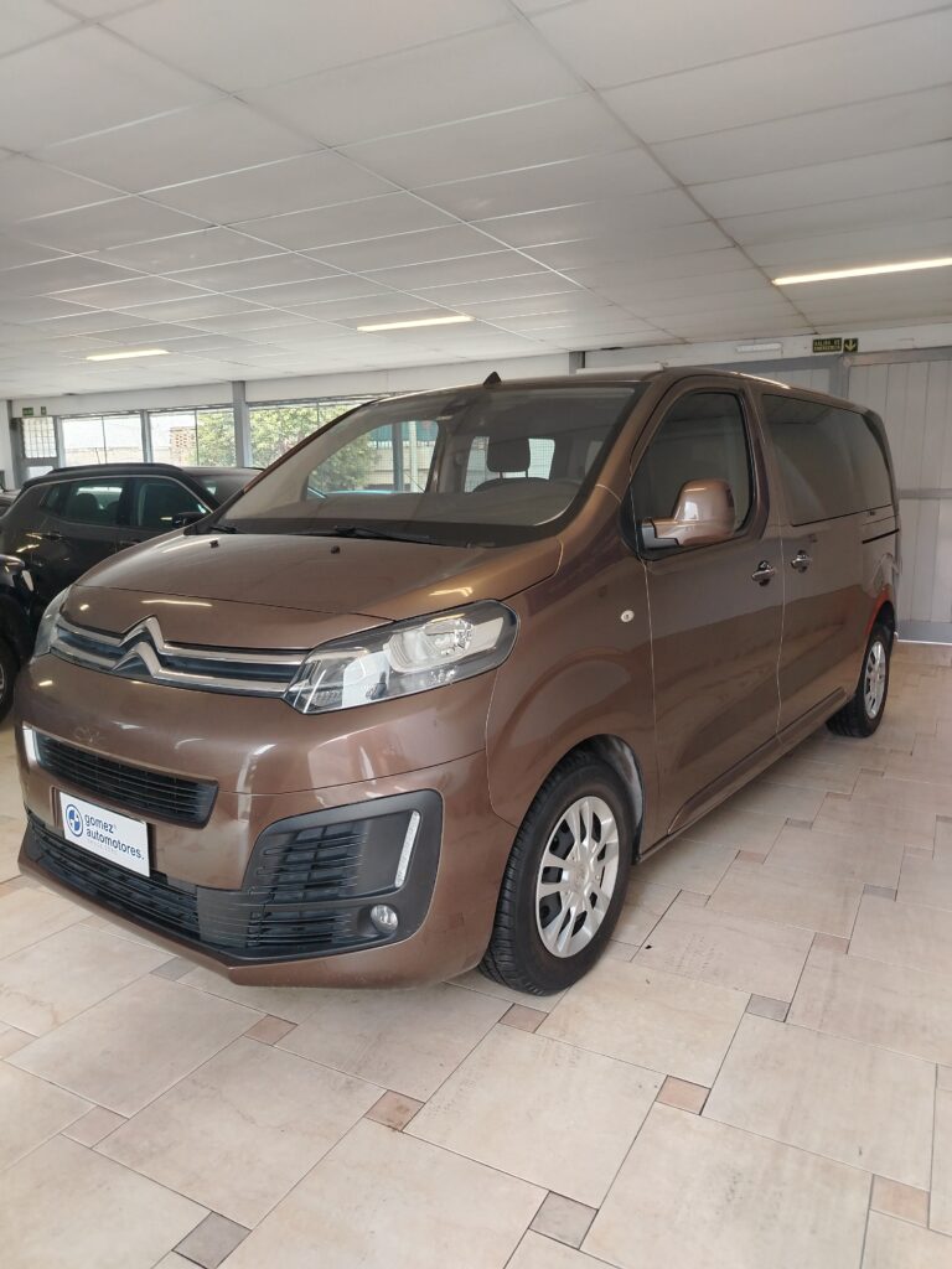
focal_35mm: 24
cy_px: 634
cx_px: 476
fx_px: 880
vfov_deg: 71.6
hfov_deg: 56.8
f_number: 1.75
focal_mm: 5.25
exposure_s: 1/50
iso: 391
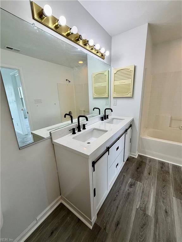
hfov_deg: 85.7
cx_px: 91
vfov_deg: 102.1
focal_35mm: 14
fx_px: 98
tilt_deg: -14.1
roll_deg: +1.9
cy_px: 121
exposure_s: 1/120
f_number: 2.2
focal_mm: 2.22
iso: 100
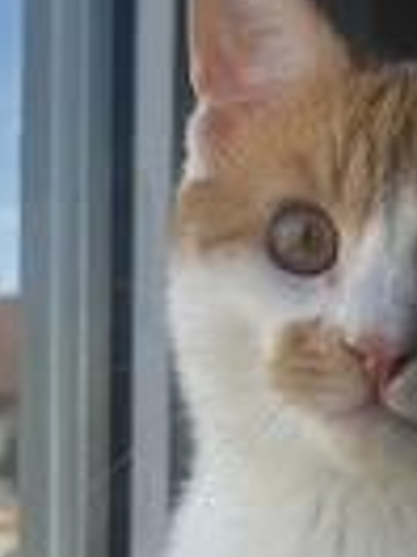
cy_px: 540
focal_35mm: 79
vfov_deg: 23.8
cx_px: 206
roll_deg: +0.4
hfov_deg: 18.7
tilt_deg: -0.8
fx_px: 1269
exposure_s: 1/827
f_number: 1.5
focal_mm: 5.7
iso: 50
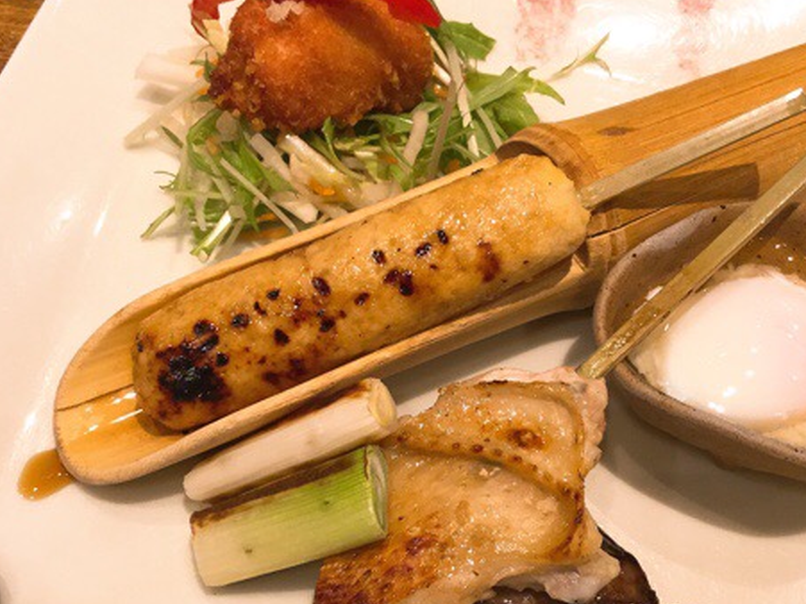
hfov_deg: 43.0
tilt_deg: -60.7
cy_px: 384
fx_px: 1024
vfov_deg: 32.7
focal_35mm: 44
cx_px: 413
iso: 64
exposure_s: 1/30
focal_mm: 3.3
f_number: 2.4
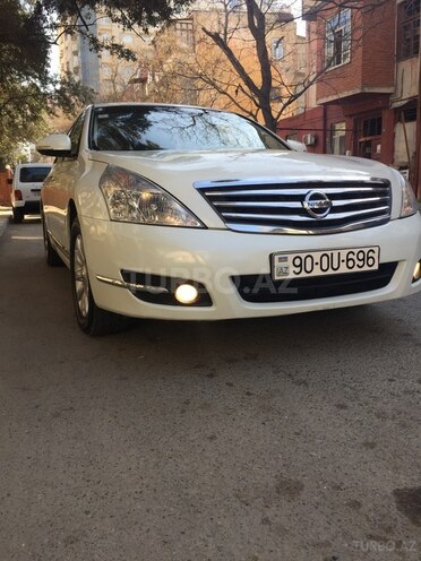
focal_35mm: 29
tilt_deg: -10.0
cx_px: 210
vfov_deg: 61.7
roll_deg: +1.4
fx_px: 470
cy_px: 280
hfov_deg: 48.2
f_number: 2.2
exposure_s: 1/370
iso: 32
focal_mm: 4.15
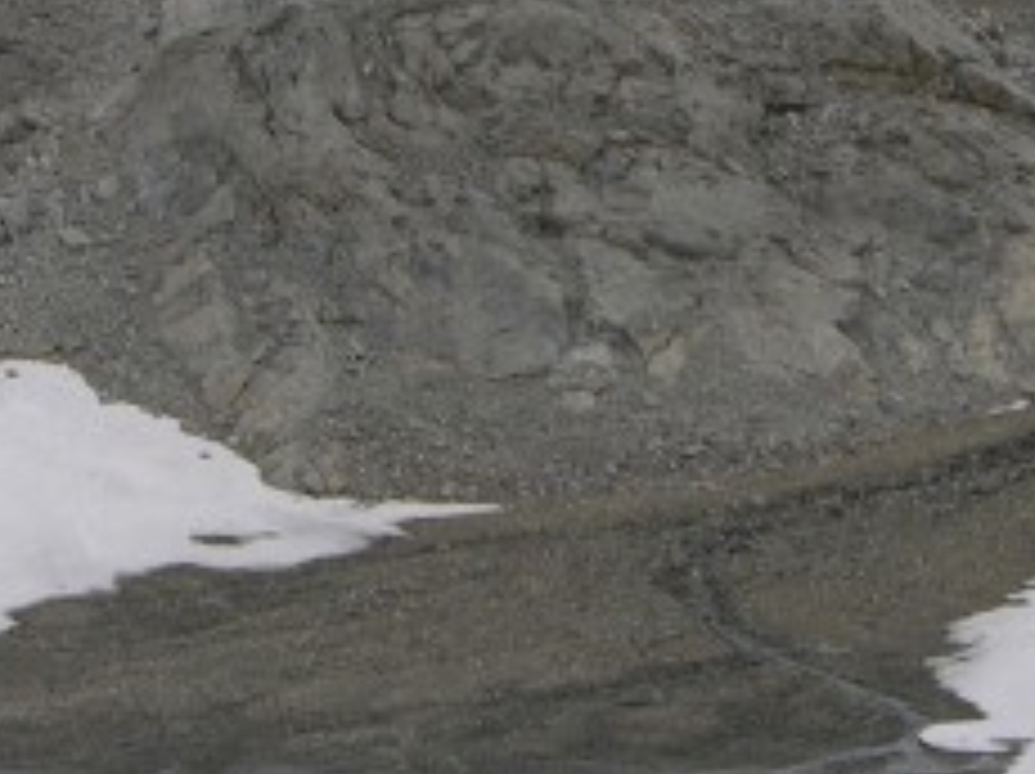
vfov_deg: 6.6
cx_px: 396
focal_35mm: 223
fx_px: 6661
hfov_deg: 8.9
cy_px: 112
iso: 50
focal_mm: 12.7
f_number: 6.8
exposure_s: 1/200
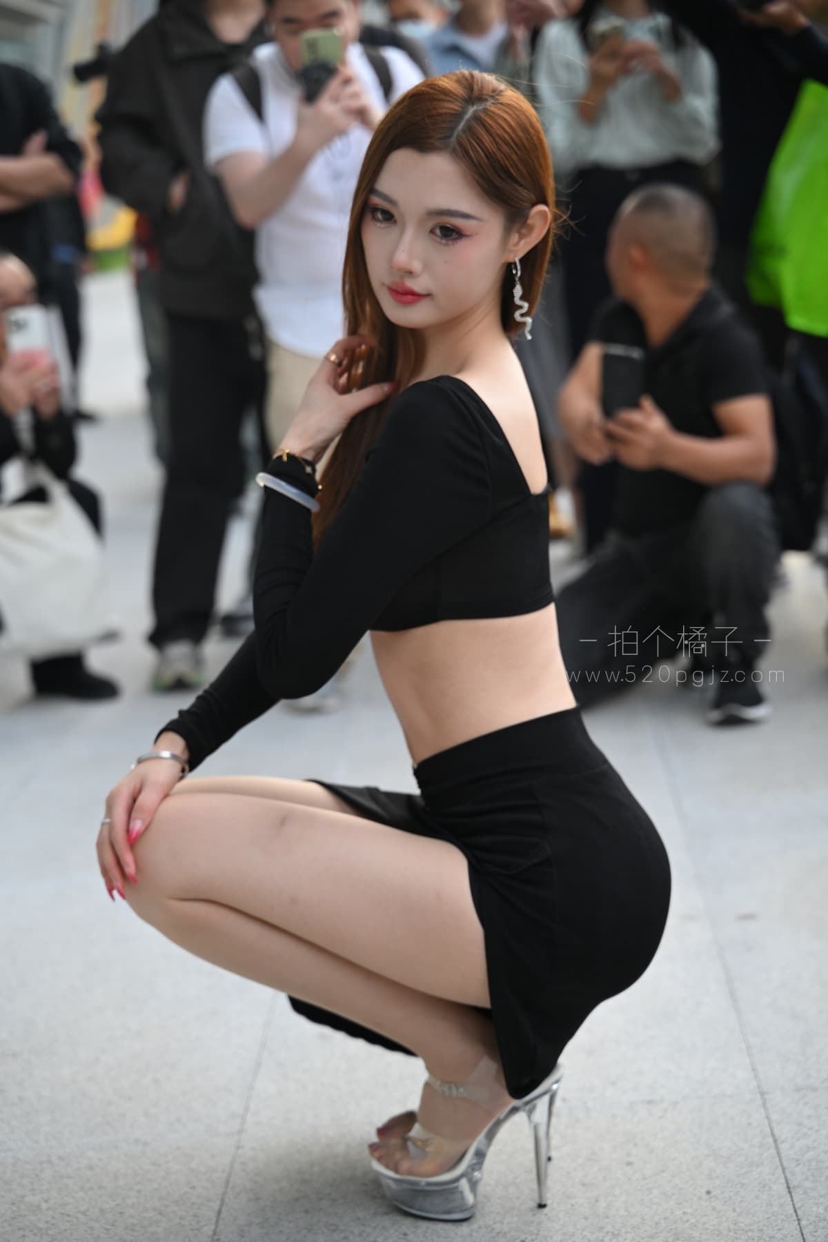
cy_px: 621
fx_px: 2587
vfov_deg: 27.0
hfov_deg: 18.2
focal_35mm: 75
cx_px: 414
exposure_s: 1/640
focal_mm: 75
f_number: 3.5
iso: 720
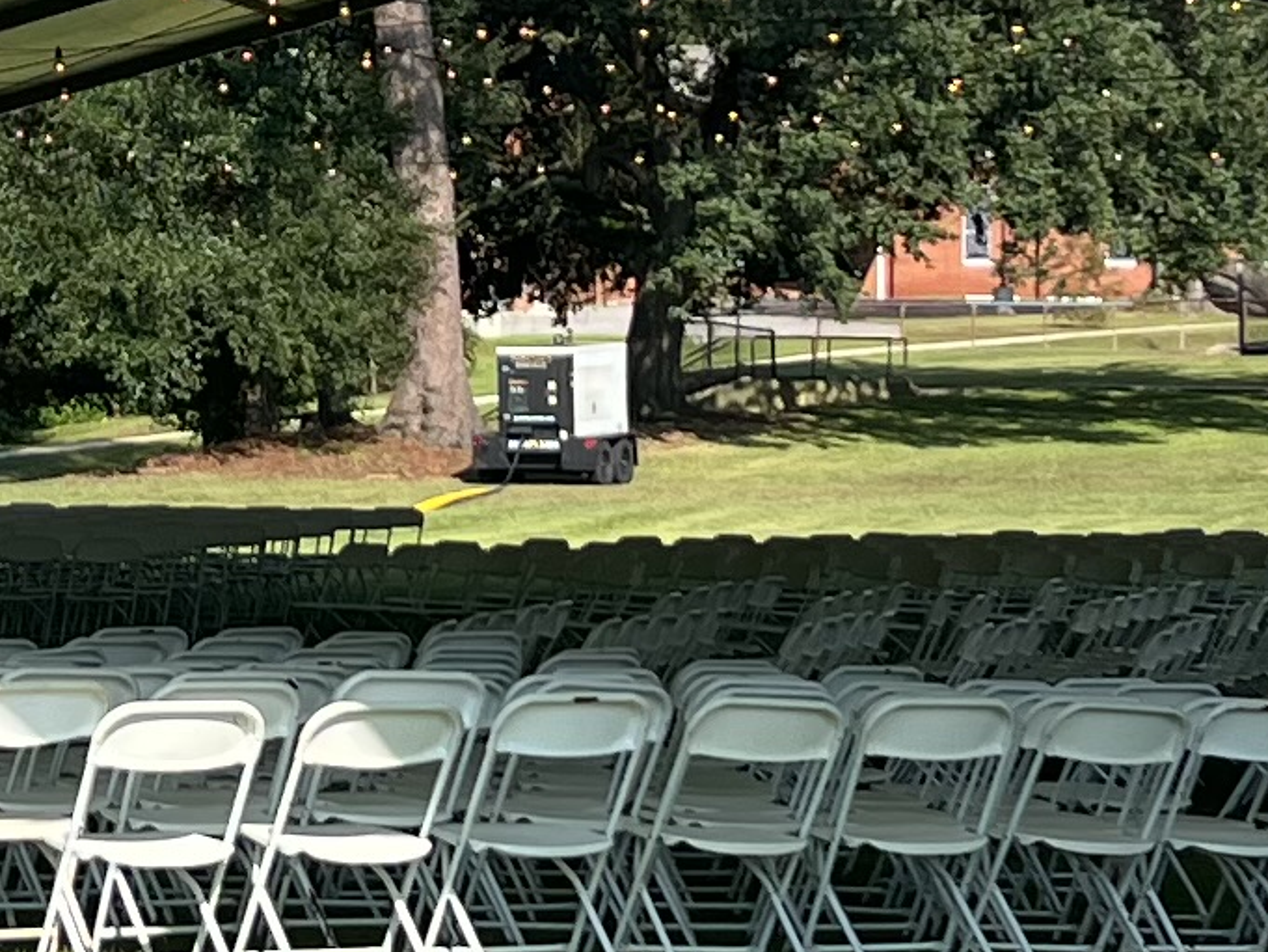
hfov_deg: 12.6
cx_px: -45
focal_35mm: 154
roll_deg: -0.9
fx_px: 5642
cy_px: 212
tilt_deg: +1.7
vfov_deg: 9.6
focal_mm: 5.7
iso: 50
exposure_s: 1/2695
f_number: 1.5
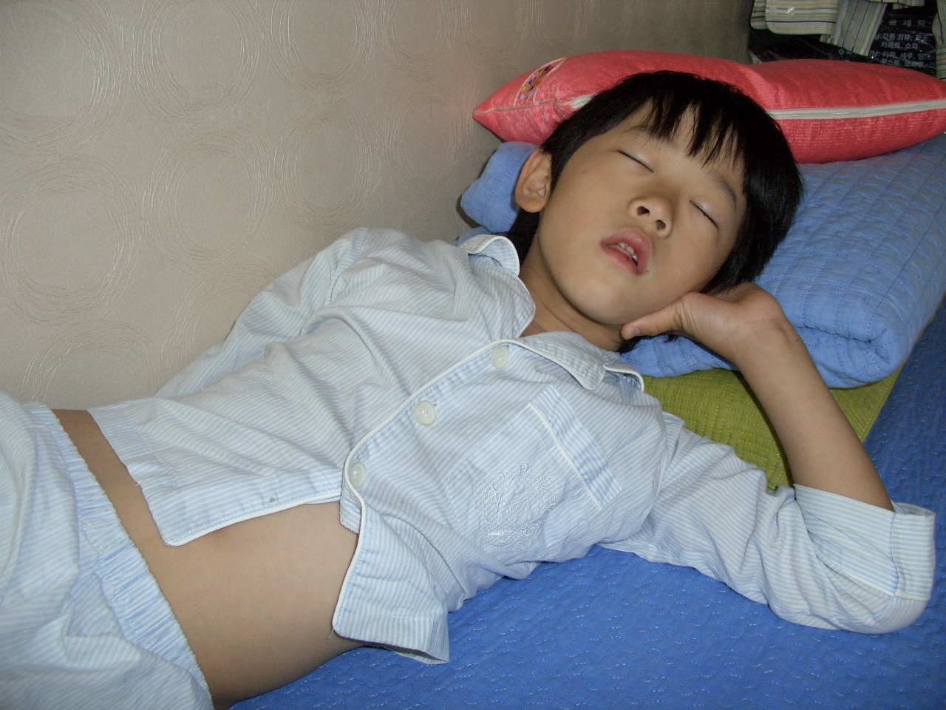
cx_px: 473
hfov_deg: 55.4
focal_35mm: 33
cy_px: 355
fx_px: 902
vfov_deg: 42.9
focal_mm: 7.1
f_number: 2.8
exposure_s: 1/60
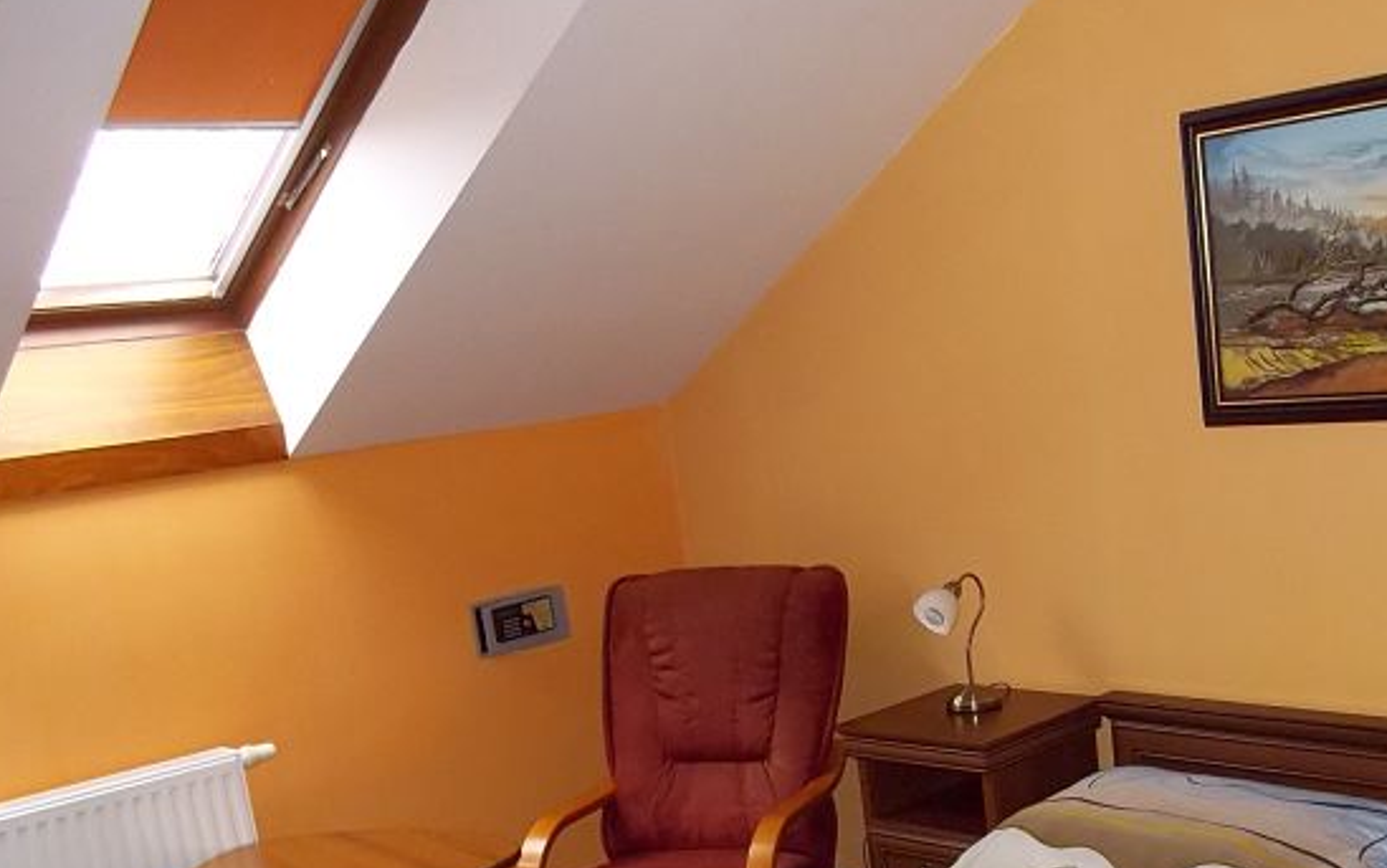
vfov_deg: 28.5
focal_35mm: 44
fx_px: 1664
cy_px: 712
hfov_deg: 44.6
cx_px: 921
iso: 320
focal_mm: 4.1
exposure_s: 1/30
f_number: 3.3
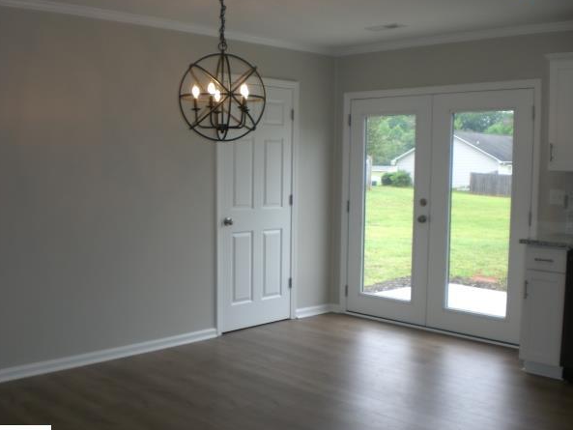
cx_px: 272
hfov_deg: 45.7
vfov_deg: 35.1
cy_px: 222
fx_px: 679
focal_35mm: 41
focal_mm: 6.3
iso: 50
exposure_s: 1/80
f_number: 3.1
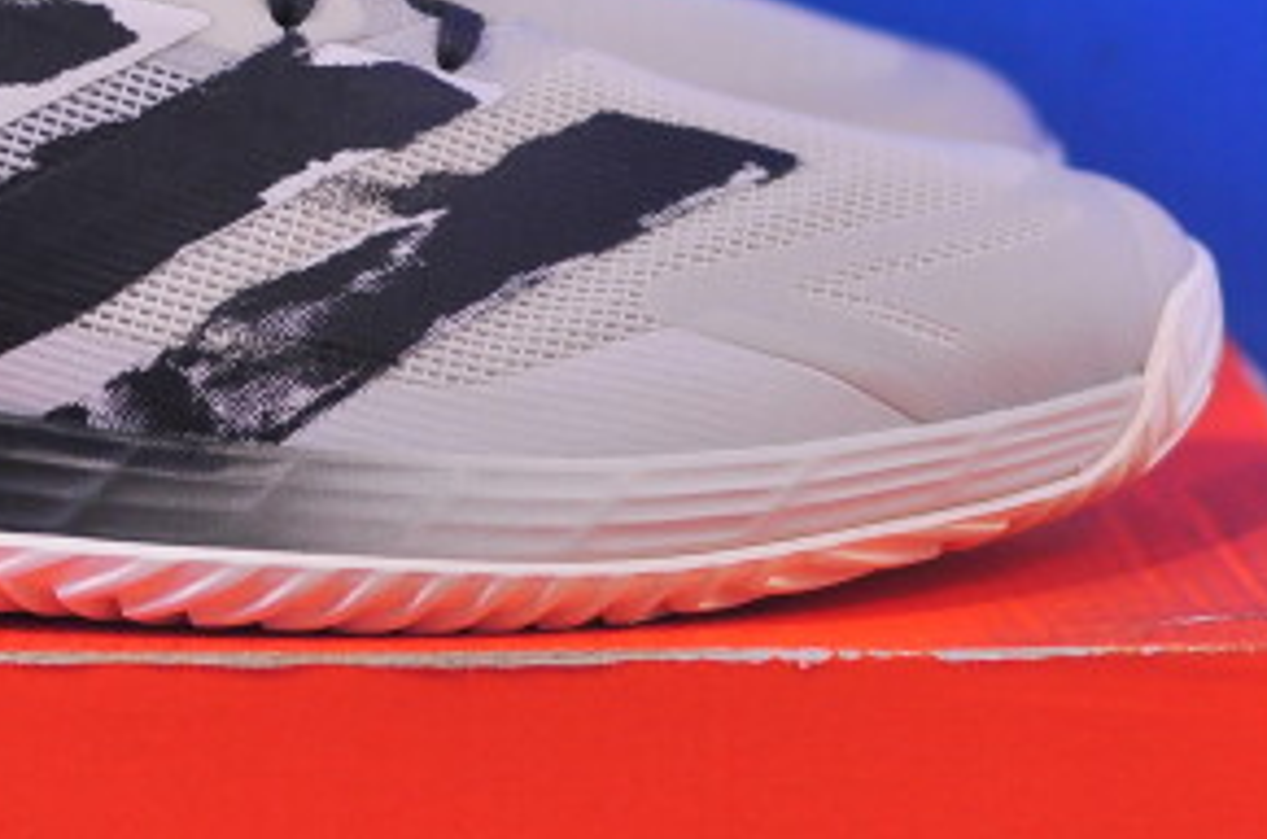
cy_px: -299
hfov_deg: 9.9
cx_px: -70
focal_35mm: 207
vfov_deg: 6.5
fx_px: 7269
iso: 250
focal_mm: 50
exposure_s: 1/320
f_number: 2.8
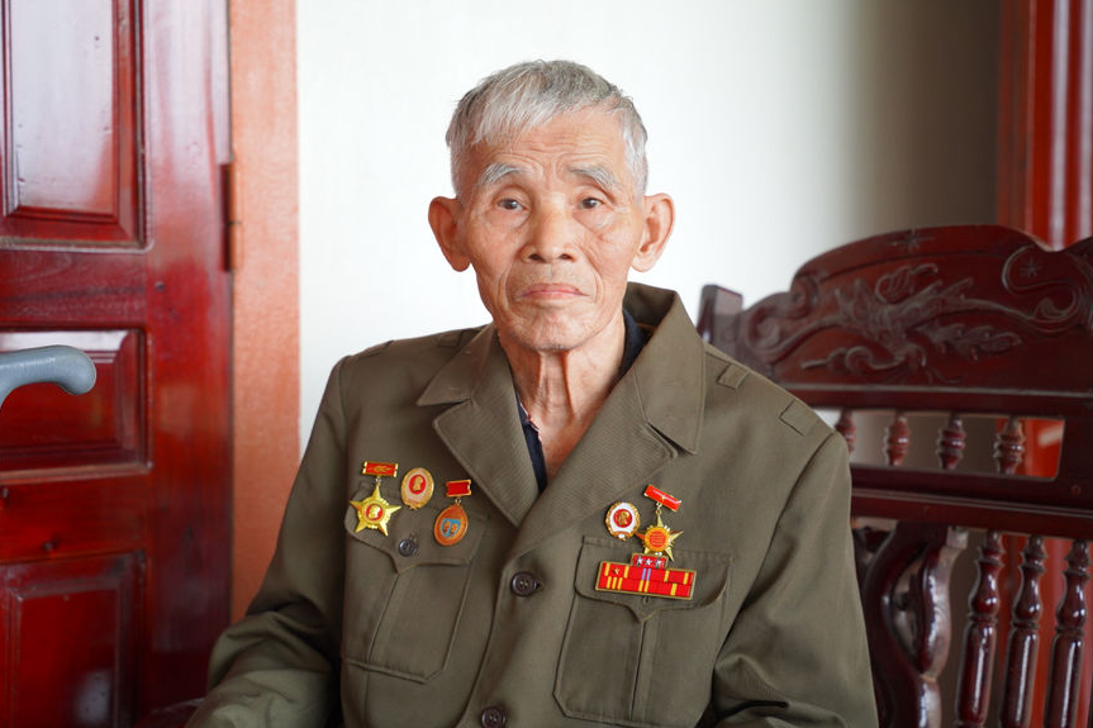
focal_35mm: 73
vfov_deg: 18.7
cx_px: 555
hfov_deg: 27.7
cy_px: 351
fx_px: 2216
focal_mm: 70
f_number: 2.8
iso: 1000
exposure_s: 1/100
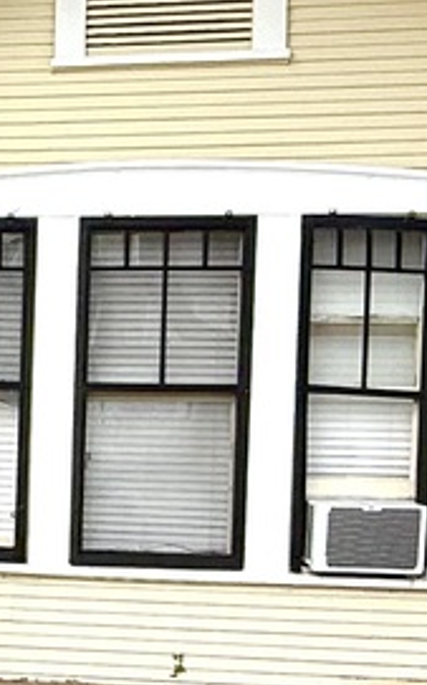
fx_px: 1473
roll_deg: -1.6
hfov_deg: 14.1
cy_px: 516
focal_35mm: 79
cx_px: -397
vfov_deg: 25.8
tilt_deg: -3.7
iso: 50
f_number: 2.2
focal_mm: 2.22
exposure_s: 1/433
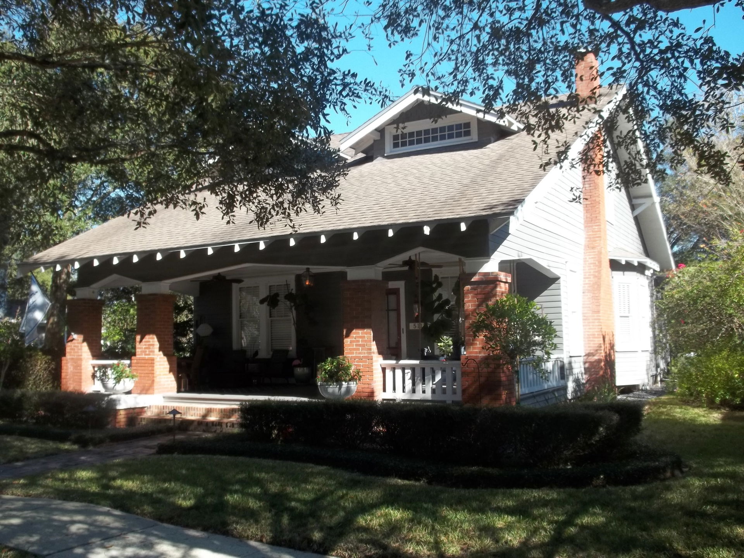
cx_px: 372
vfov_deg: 42.9
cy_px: 279
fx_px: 709
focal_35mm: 33
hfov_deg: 55.4
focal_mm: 5.9
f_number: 3.3
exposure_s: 1/320
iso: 64
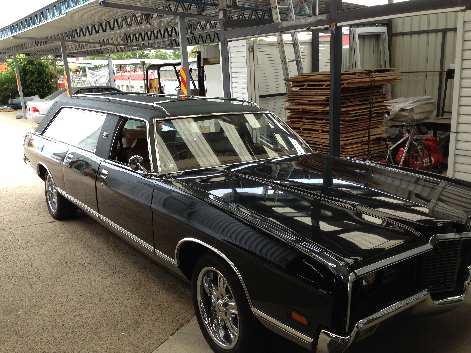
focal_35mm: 33
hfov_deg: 55.4
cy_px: 176
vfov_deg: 42.9
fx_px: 449
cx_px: 236
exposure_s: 1/247
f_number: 2.4
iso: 50
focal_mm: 4.13
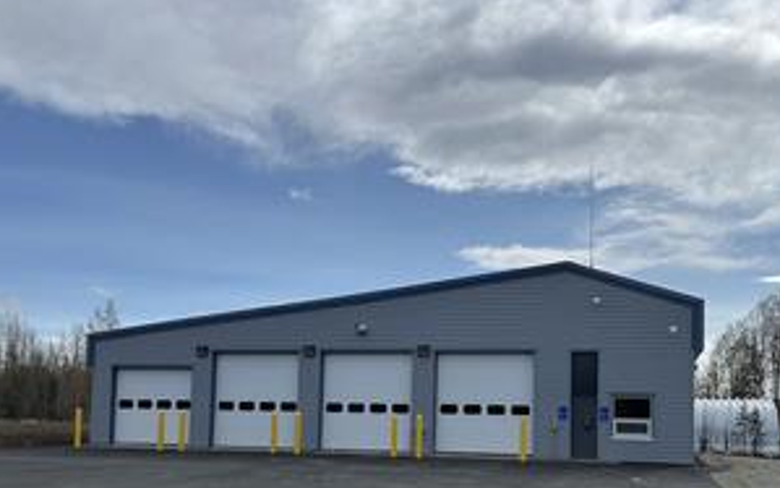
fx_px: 723
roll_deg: -1.7
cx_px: 459
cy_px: 368
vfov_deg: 36.4
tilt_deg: +1.7
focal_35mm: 34
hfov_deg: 56.4
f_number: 1.78
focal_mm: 6.86
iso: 80
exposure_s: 1/9709
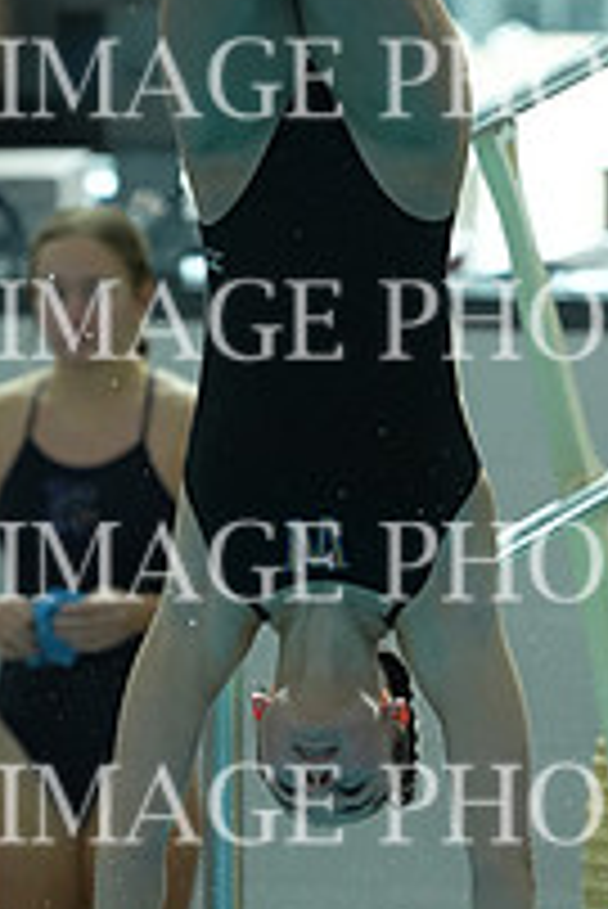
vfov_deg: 1.8
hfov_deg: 1.2
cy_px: 441
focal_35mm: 1150
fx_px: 29081
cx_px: 349
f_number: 4
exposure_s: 1/2500
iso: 4000
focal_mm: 400
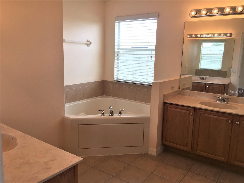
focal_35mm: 29
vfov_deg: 48.2
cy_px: 92
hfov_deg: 61.7
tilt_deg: -10.0
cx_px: 122
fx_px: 204
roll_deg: -2.6
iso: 32
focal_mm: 4.15
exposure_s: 1/179
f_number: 2.2
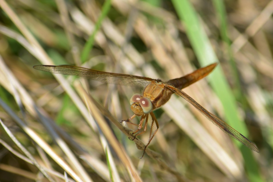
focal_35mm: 450
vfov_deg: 3.1
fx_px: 3413
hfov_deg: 4.6
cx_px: 136
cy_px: 91
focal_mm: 300
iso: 100
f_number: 8
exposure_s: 1/160
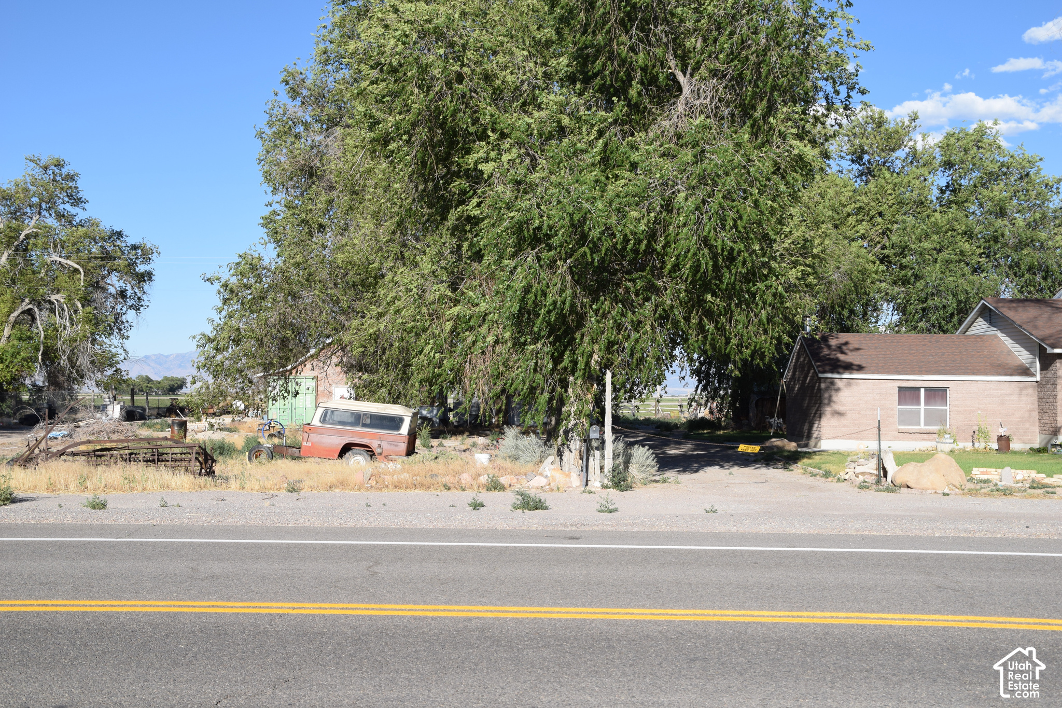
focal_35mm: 45
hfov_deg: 43.6
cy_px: 354
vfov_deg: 29.9
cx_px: 531
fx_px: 1327
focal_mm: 30
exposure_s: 1/320
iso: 200
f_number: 9
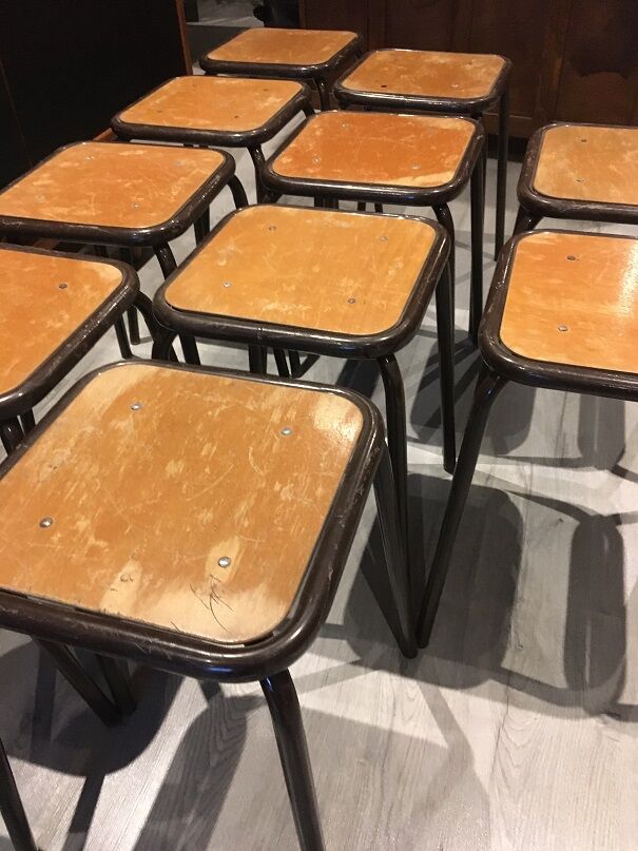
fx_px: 713
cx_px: 319
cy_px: 426
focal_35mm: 29
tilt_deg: -41.0
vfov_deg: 61.7
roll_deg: +3.9
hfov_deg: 48.2
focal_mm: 4.15
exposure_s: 1/17
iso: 250
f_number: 2.2
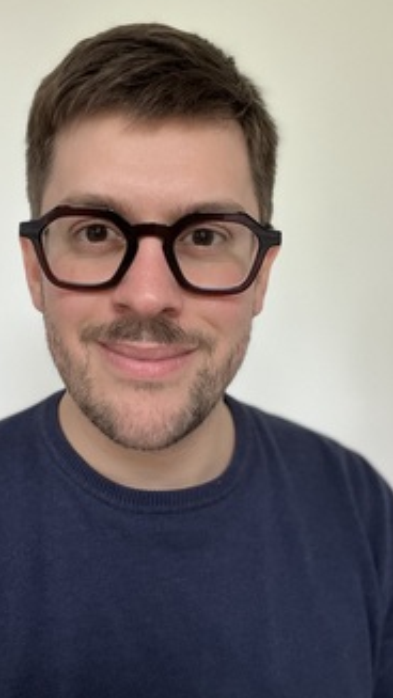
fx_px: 648
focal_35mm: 35
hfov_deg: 33.6
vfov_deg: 56.6
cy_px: 335
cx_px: 155
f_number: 2.2
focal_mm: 2.71
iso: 400
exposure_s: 1/40
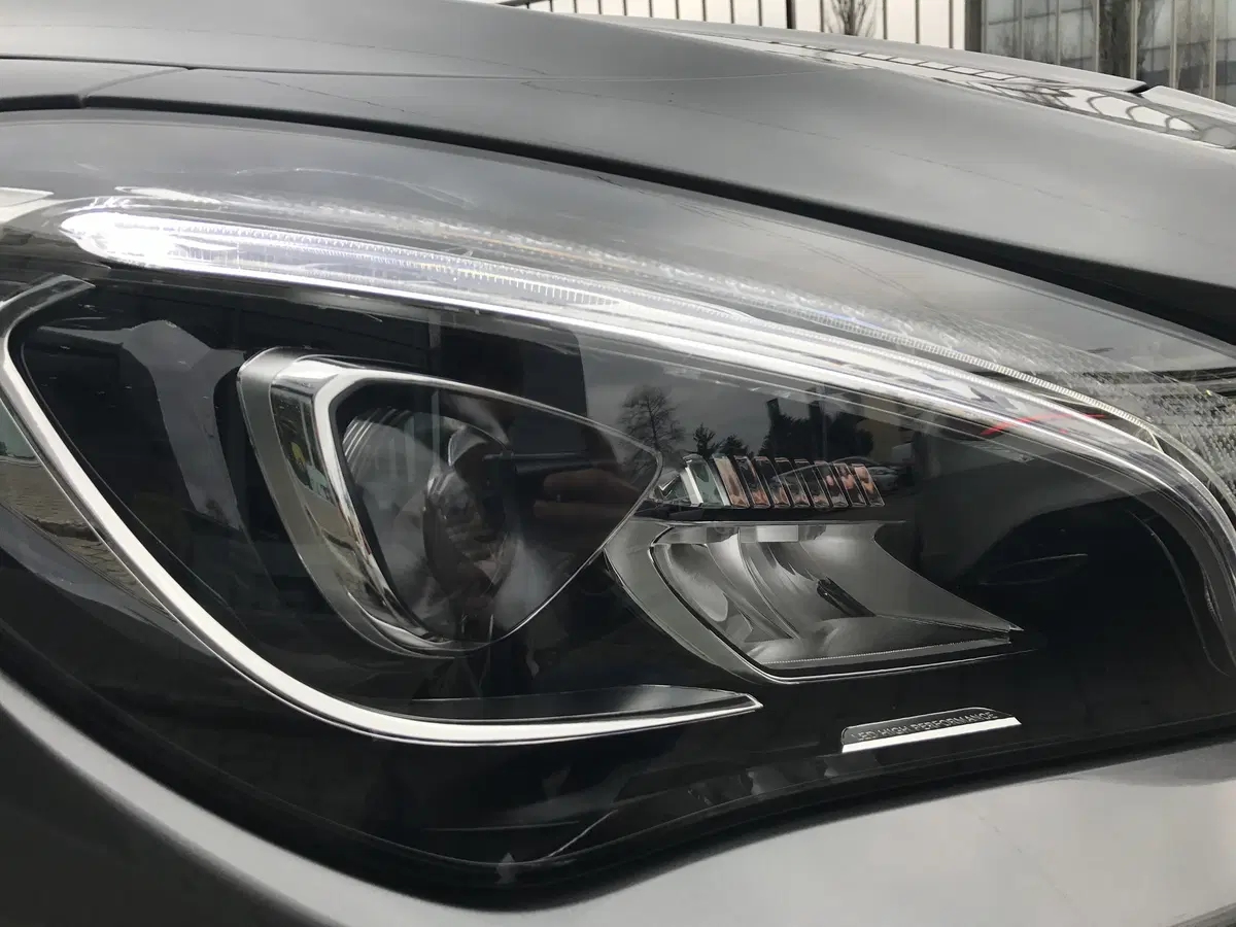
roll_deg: +4.9
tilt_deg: -11.3
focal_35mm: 28
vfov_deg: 49.7
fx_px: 1000
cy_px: 464
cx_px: 618
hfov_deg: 63.4
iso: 20
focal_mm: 3.99
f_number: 1.8
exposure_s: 1/679
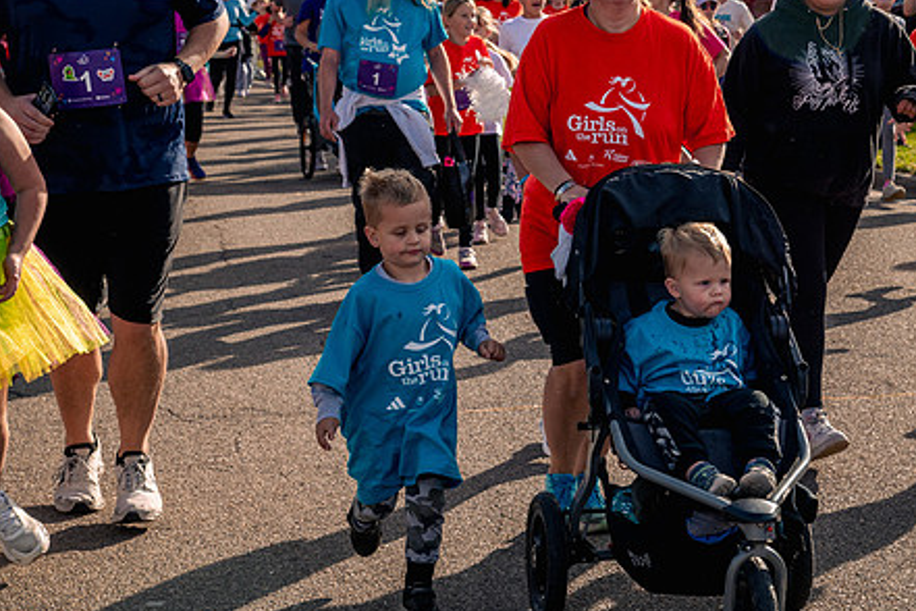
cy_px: 227
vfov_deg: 14.8
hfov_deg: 22.1
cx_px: 586
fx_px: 2341
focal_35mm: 92
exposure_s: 1/1000
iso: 800
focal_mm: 70
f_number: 10
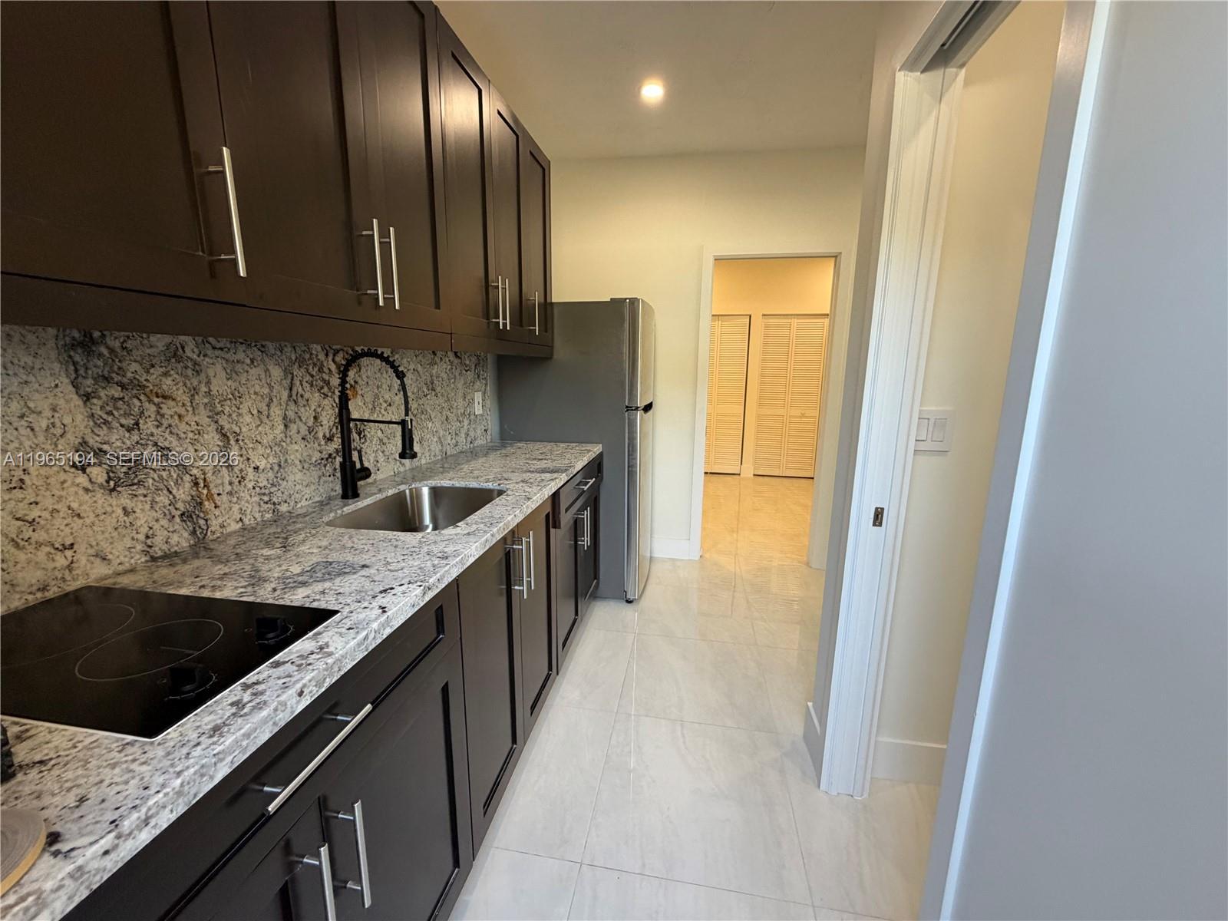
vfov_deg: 85.7
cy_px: 460
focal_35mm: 14
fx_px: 497
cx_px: 614
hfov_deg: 102.1
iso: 200
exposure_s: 1/121
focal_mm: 2.22
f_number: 2.2
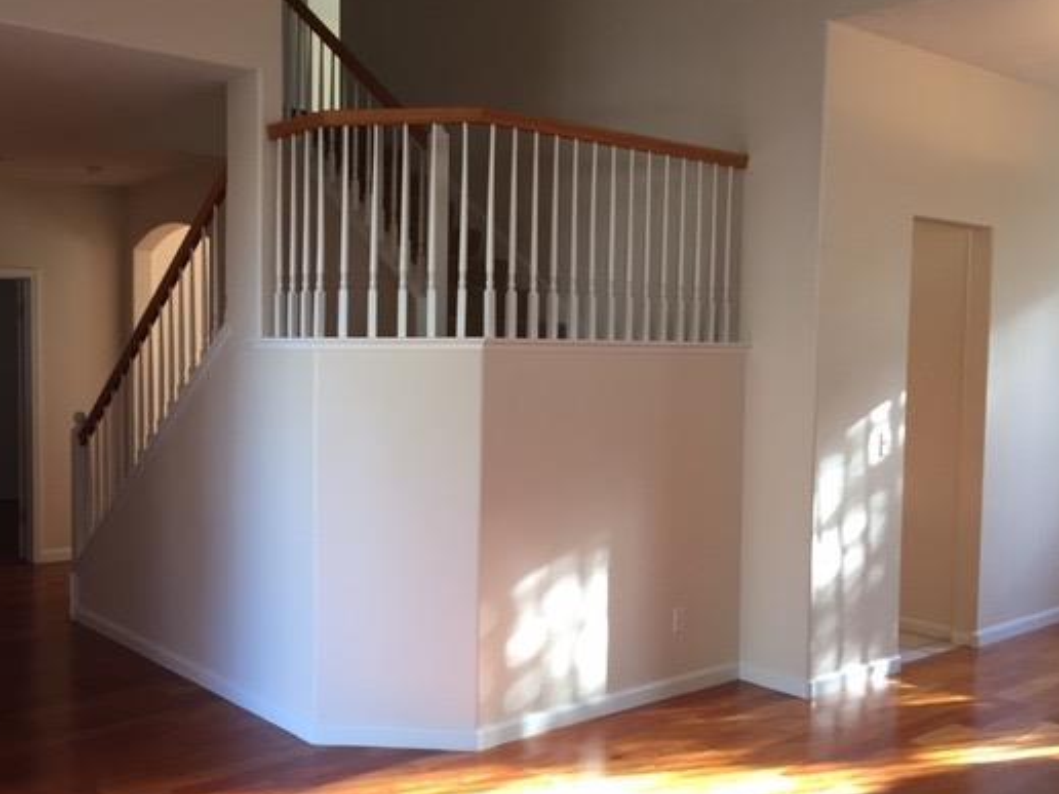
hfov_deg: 51.0
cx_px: 425
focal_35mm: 36
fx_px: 1101
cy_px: 412
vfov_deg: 39.7
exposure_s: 1/30
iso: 32
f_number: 2.2
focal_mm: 4.15
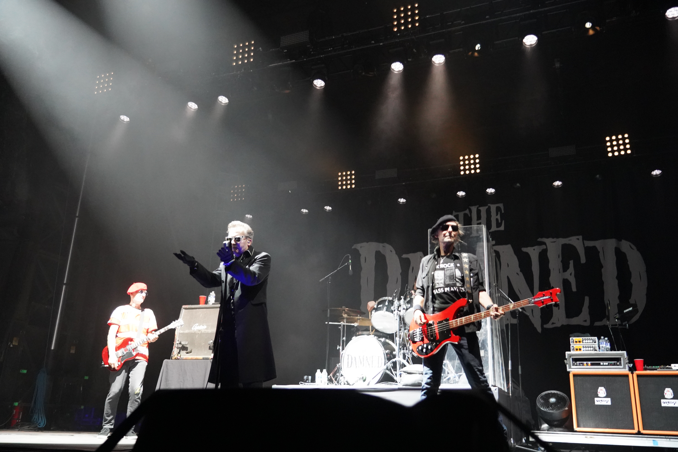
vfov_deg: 42.3
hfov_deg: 60.3
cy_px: 226
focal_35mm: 31
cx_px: 339
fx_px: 584
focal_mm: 31
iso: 12800
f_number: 4
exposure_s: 1/160
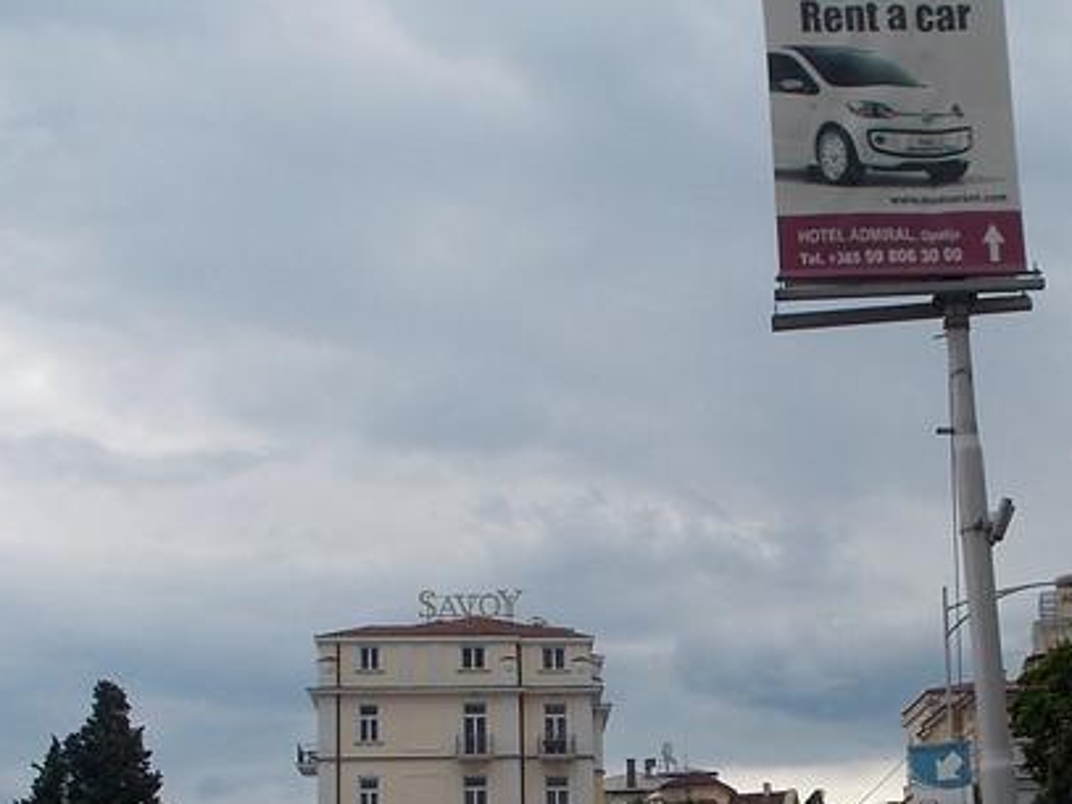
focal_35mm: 57
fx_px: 1765
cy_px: 722
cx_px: 732
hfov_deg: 33.4
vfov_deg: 24.9
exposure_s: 1/800
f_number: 3.3
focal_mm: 4.1
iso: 80
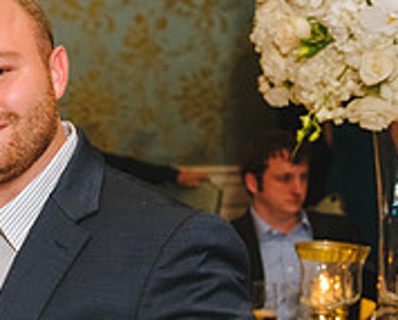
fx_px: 1369
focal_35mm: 116
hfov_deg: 15.3
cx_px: -199
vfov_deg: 13.2
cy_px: 285
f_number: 4
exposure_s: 1/160
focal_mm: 38
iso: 3200
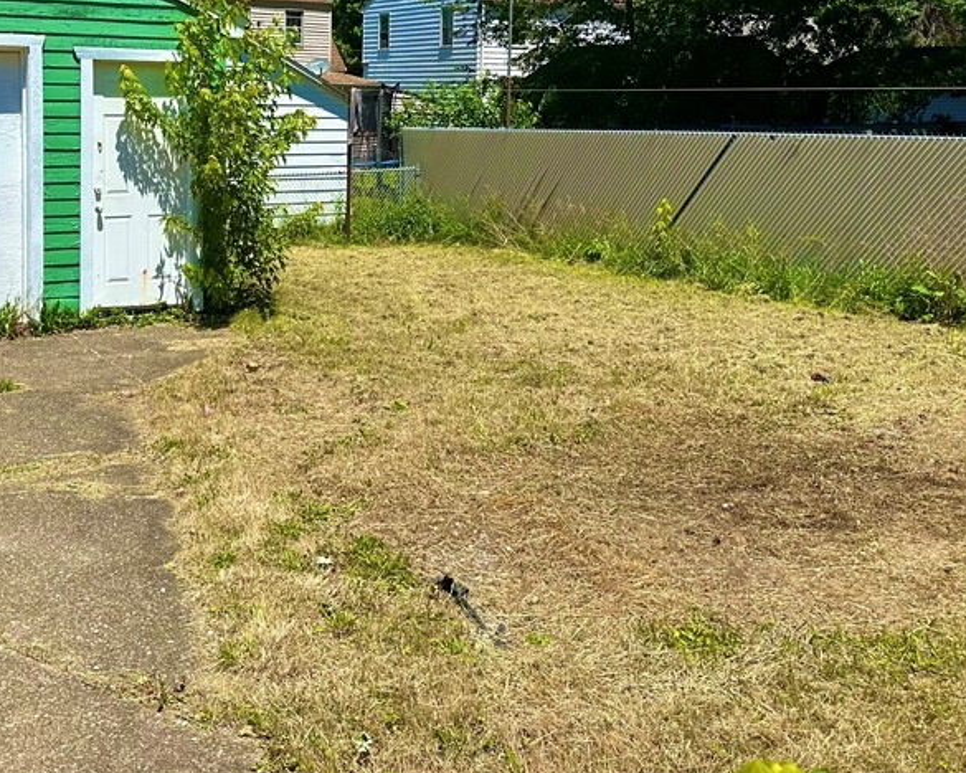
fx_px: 1172
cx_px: 337
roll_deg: -0.3
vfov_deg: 35.6
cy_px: 182
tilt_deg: -2.2
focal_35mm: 41
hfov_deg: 44.3
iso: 80
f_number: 1.78
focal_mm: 6.86
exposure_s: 1/5525
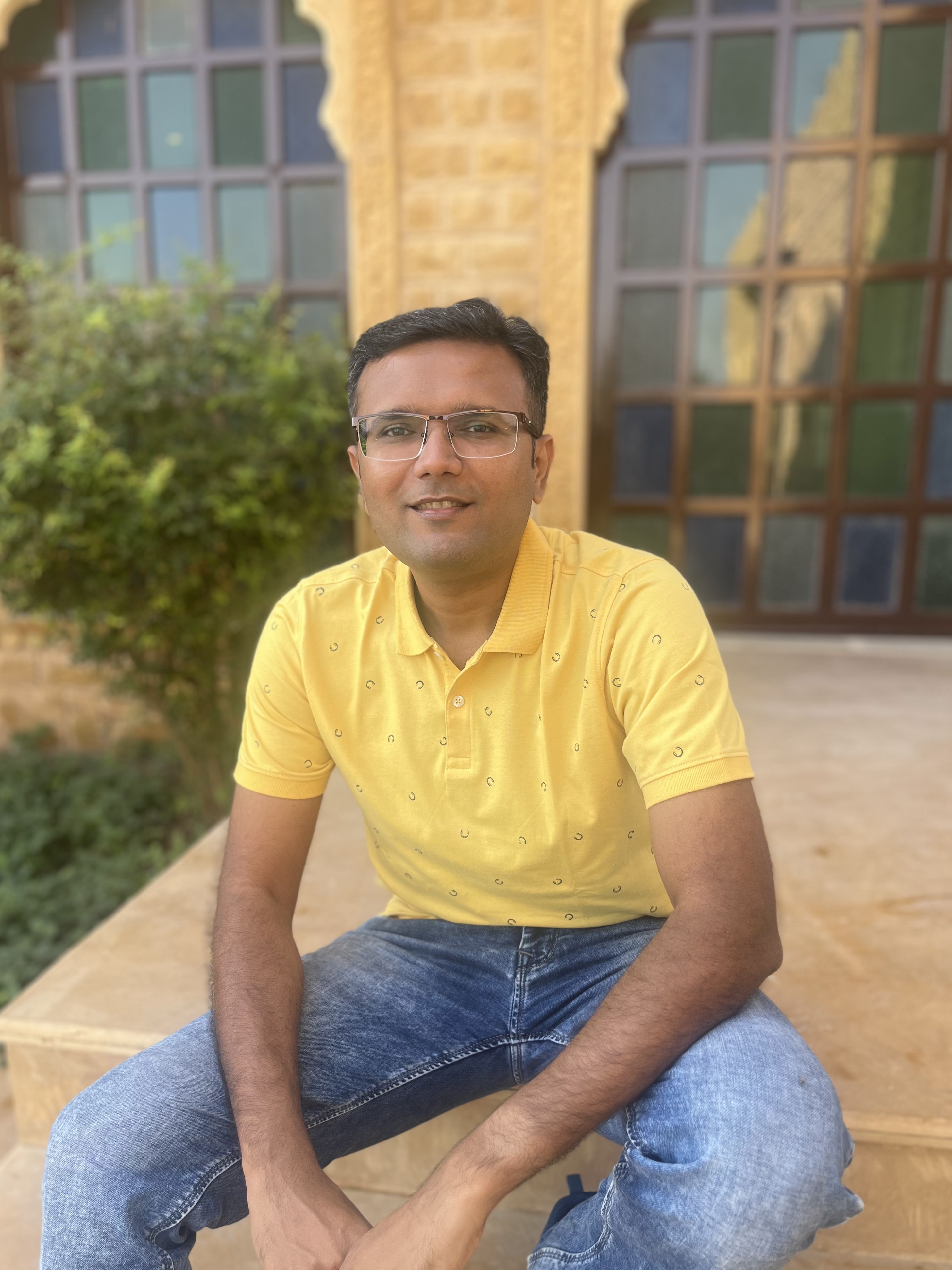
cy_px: 657
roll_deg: +1.0
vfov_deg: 65.3
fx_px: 990
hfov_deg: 51.4
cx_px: 477
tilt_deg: -12.6
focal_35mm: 27
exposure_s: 1/493
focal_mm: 5.1
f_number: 1.6
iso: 50
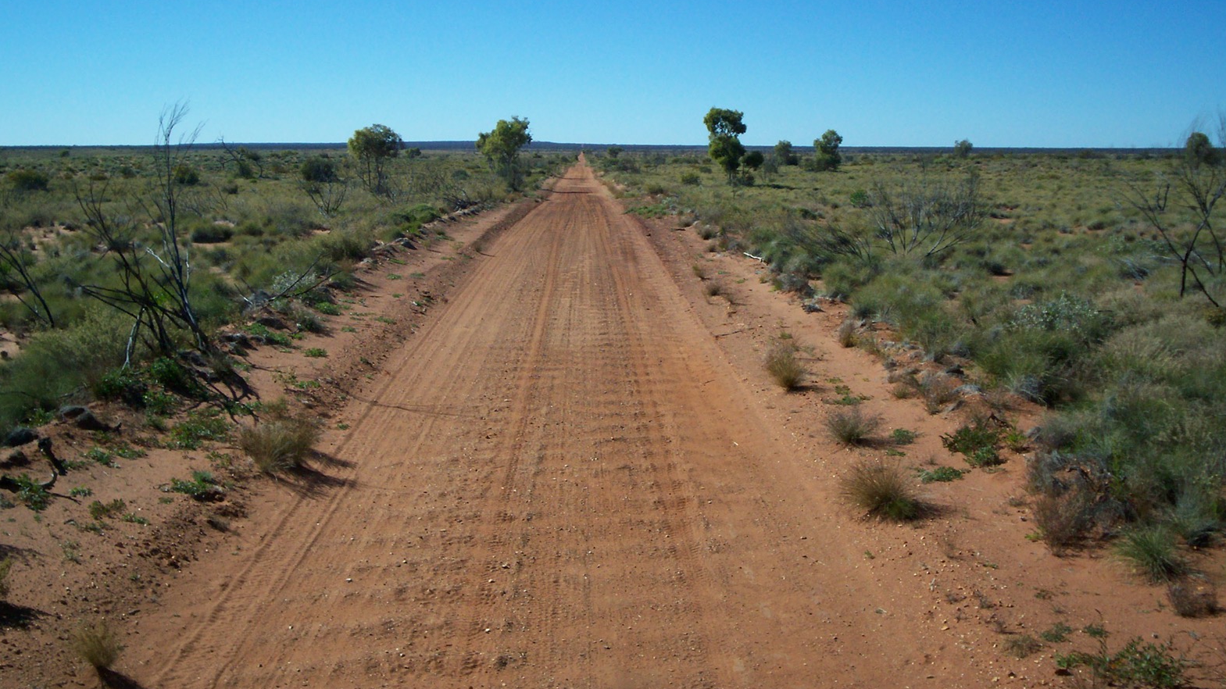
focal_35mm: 40
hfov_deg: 50.5
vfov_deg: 29.5
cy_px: 235
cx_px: 612
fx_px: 1300
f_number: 4.5
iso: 100
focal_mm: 5.9
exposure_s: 1/894
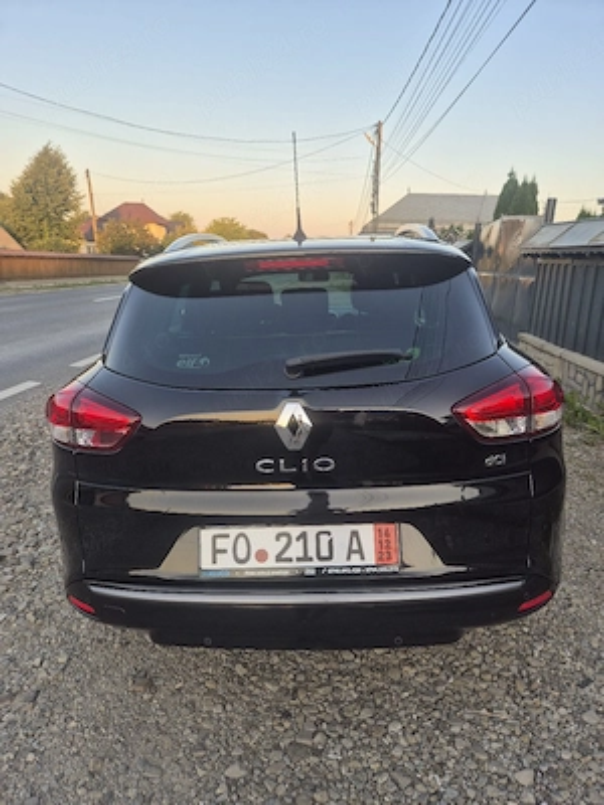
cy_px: 402
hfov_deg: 58.9
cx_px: 302
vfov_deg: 73.9
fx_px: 535
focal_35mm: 23
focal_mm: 5.4
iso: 25
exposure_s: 1/238
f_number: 1.8
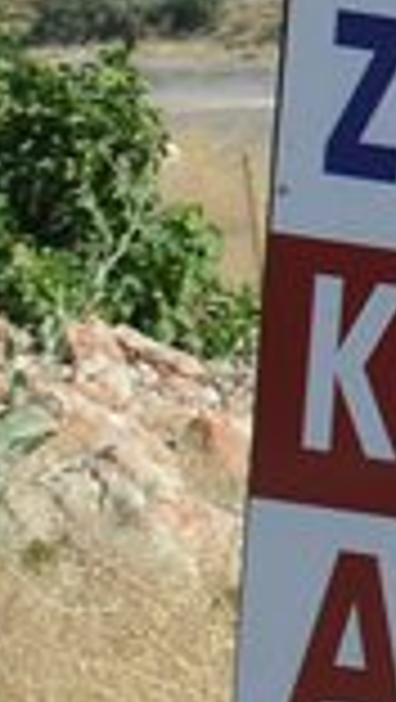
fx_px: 5122
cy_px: 572
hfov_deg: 3.7
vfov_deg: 7.8
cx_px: 2434
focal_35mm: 275
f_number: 8
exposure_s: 1/250
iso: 100
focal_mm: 20
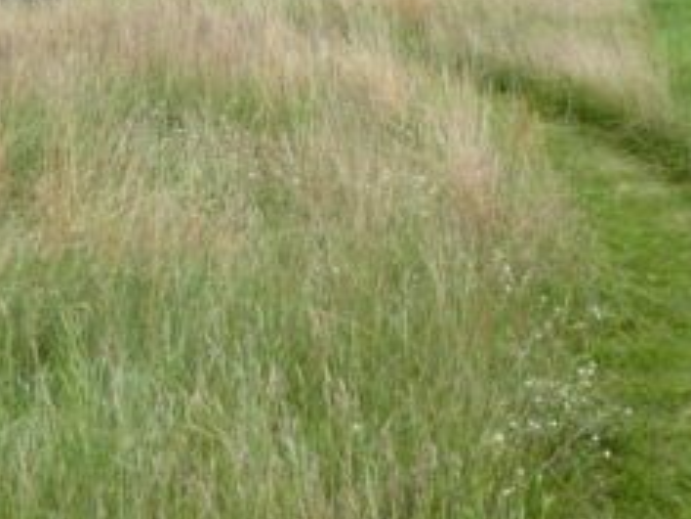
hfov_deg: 24.9
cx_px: 249
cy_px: -111
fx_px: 1557
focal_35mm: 78
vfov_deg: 17.9
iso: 80
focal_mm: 4.3
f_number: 3.3
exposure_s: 1/320
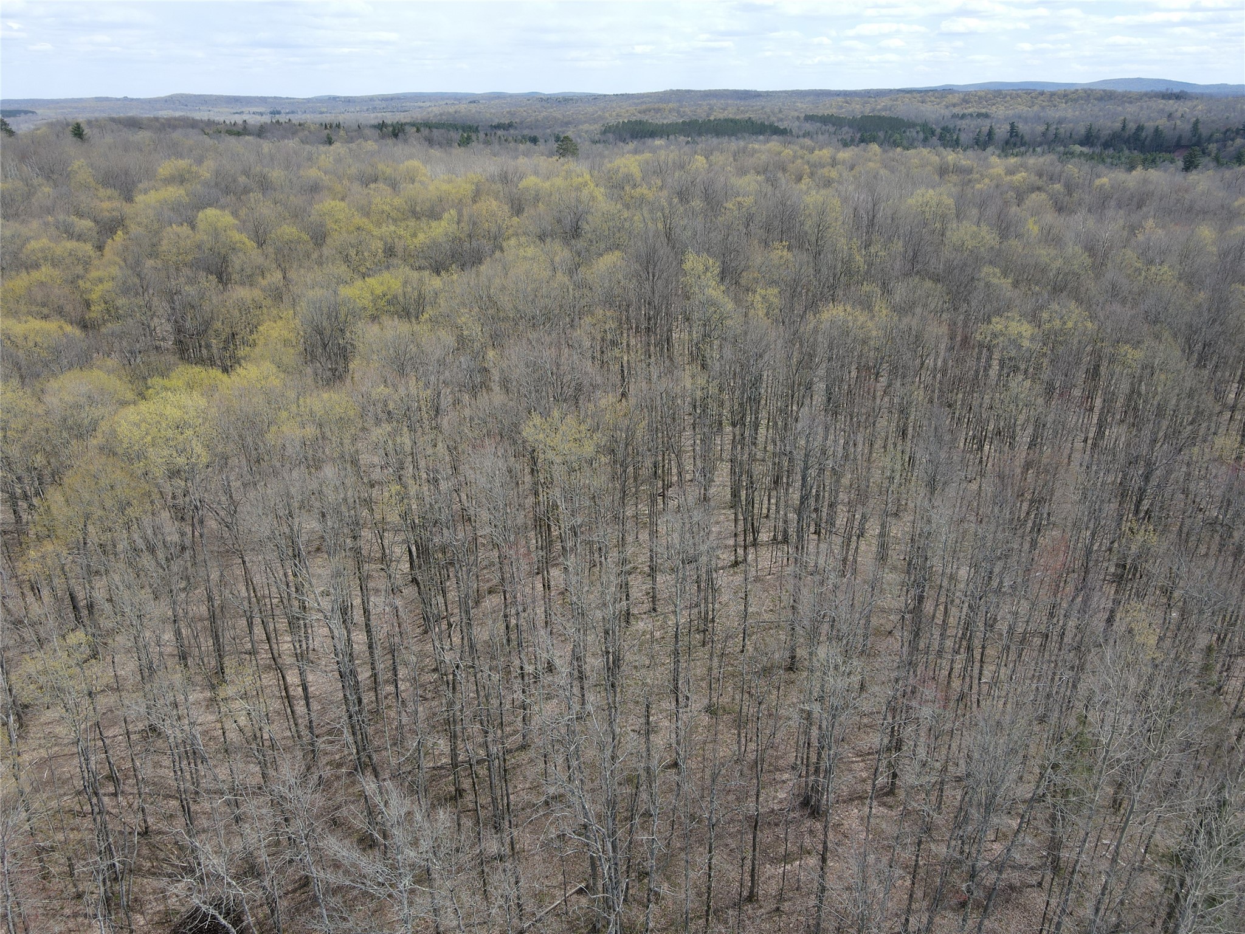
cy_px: 467
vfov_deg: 56.8
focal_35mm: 24
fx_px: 863
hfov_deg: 71.6
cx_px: 622
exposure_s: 1/400
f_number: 2.8
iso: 100
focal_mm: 4.5
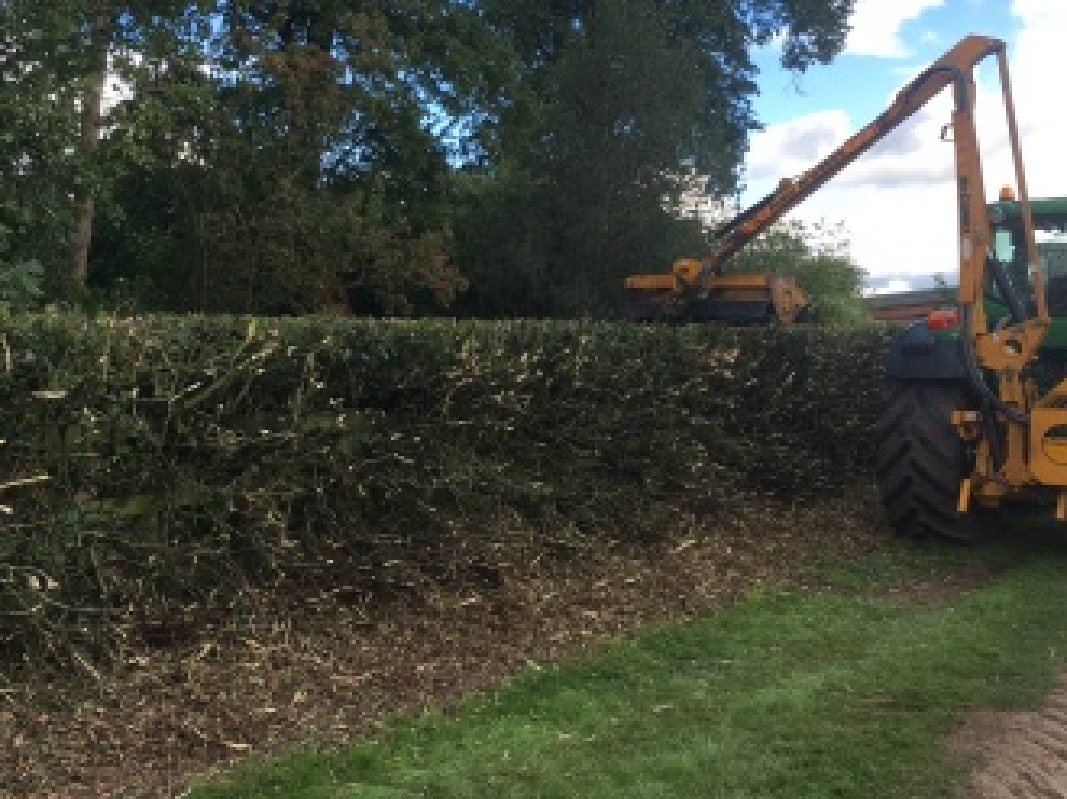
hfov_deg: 42.1
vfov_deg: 32.1
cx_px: 514
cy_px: 343
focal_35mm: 45
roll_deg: +2.2
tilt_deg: +0.0
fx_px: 1386
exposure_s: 1/496
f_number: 2.2
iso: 25
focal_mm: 4.15
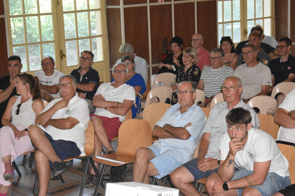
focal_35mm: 82
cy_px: 98
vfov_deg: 16.6
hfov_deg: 24.6
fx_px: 676
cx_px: 148
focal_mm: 55
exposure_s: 1/60
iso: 2200
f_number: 5.6
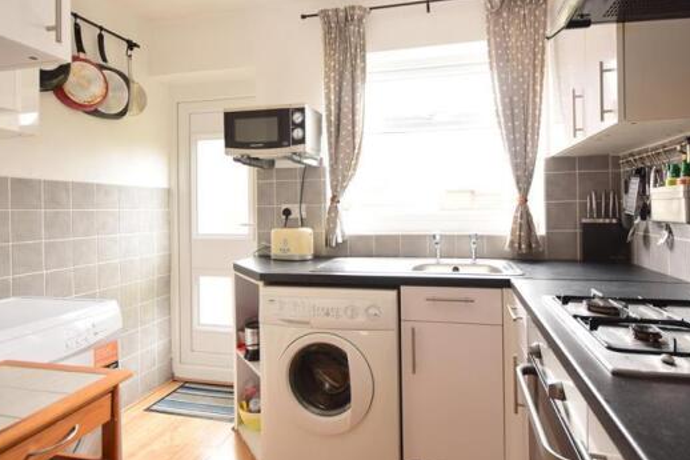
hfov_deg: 86.9
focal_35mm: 19
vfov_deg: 64.3
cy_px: 203
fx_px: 364
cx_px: 352
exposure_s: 1/15
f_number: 5.6
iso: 400
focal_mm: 10
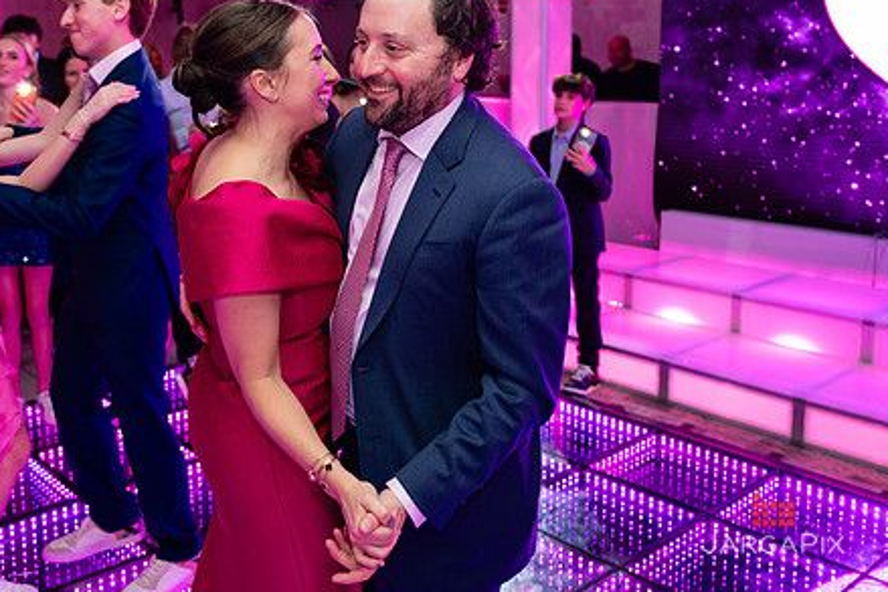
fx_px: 987
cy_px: 183
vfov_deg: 33.0
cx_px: 346
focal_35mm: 40
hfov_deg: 48.1
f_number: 3.2
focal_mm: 27.5
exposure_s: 1/160
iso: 1600
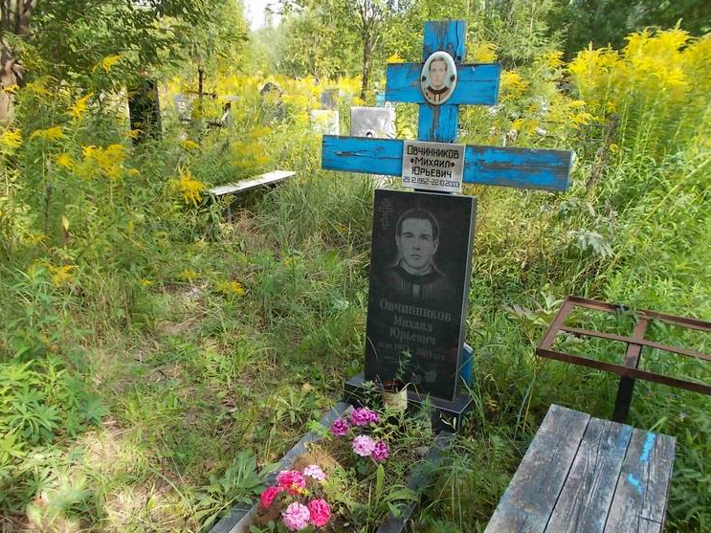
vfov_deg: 49.7
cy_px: 284
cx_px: 355
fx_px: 575
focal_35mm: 28
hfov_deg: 63.5
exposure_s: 1/160
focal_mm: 4.6
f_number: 3.2
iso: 80
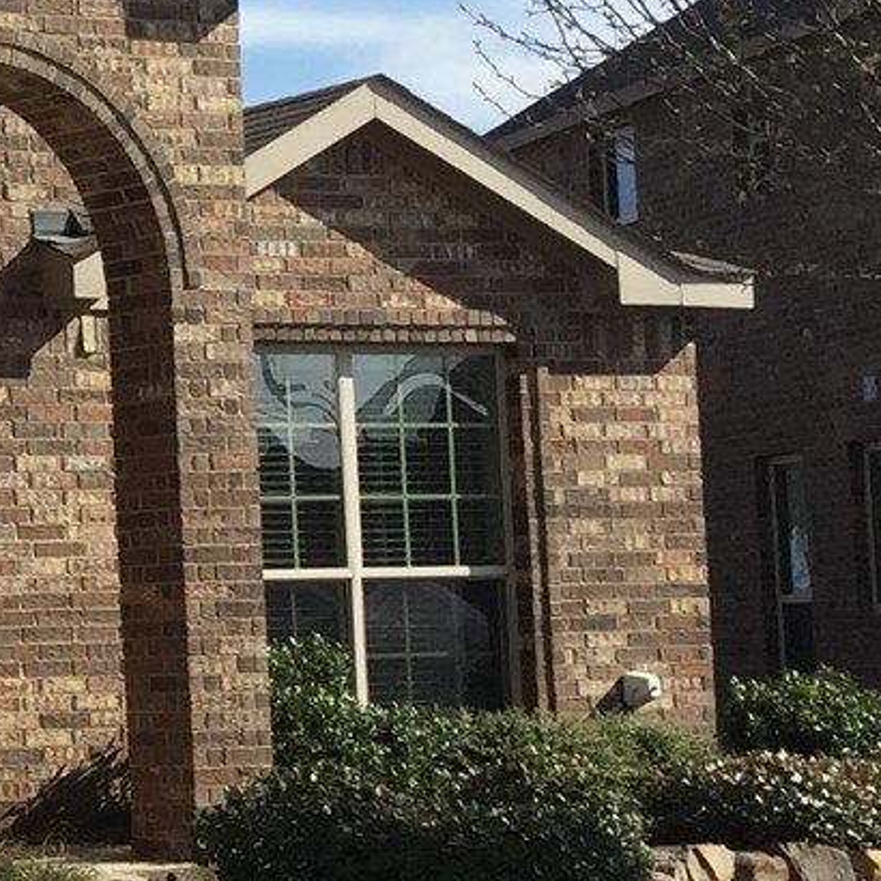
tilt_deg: +3.5
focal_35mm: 128
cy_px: 468
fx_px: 3686
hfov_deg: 12.0
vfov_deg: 13.6
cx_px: -939
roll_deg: +0.8
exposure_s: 1/2198
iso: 32
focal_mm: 4.15
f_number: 2.2
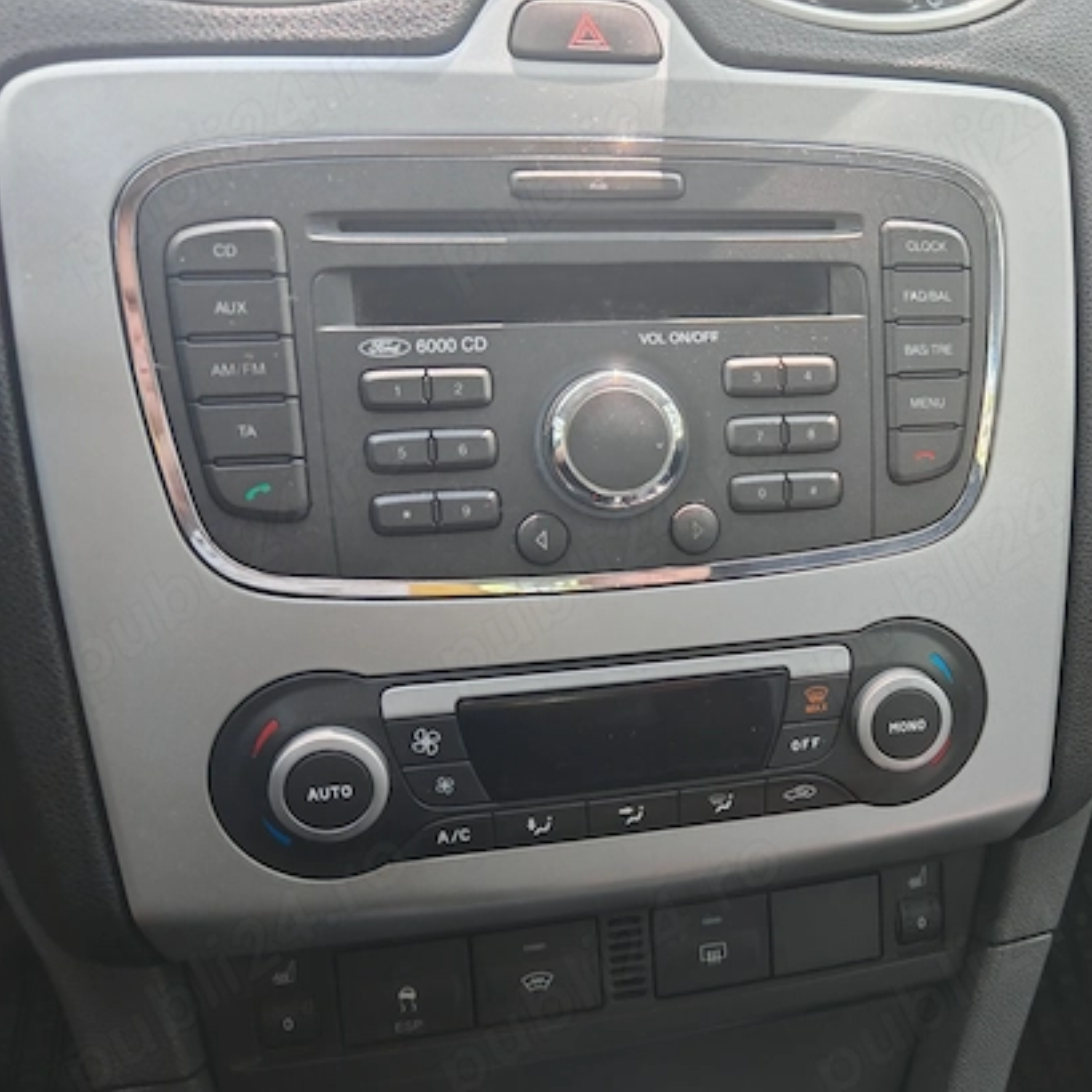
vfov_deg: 47.2
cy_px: 587
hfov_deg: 45.8
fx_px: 1249
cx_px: 796
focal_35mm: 35
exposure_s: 1/60
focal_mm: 6.67
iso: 400
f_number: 1.9
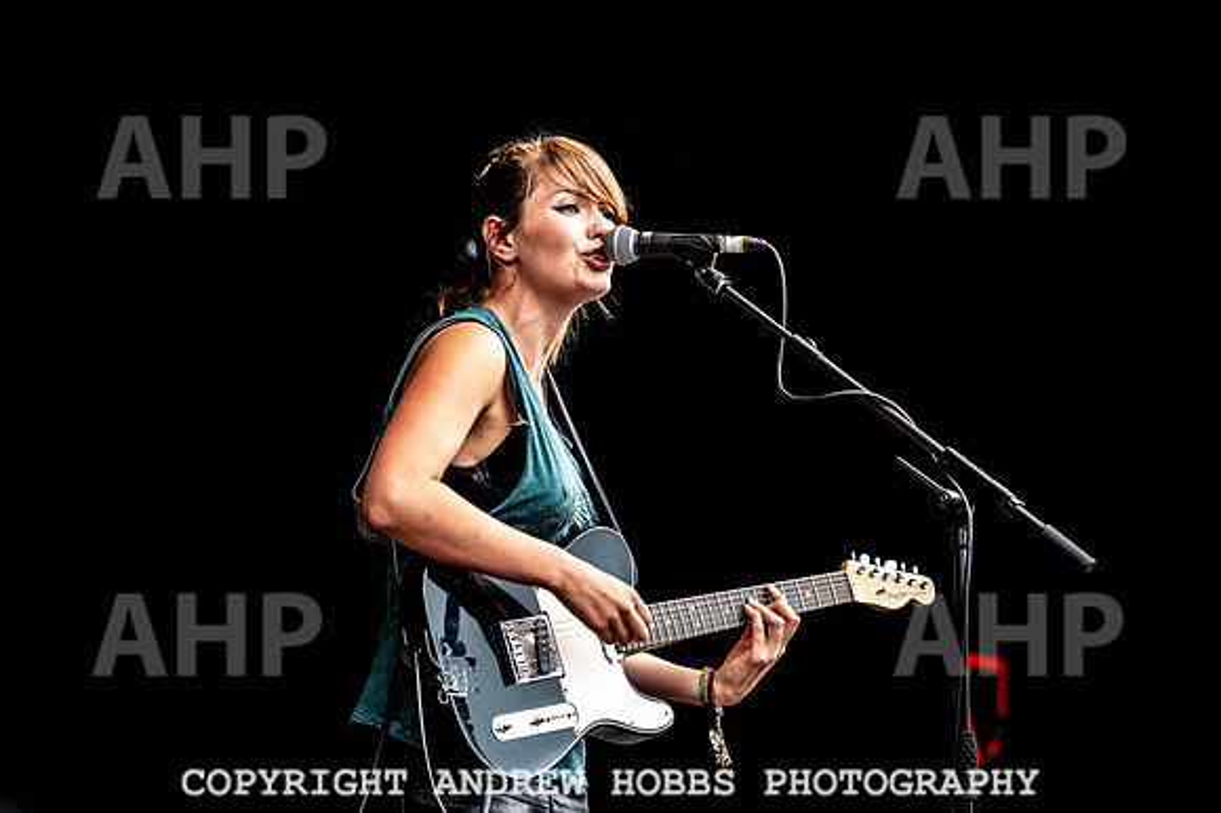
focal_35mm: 200
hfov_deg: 10.3
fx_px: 6779
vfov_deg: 6.9
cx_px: 610
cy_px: 406
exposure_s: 1/400
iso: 560
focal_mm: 200
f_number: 4.5
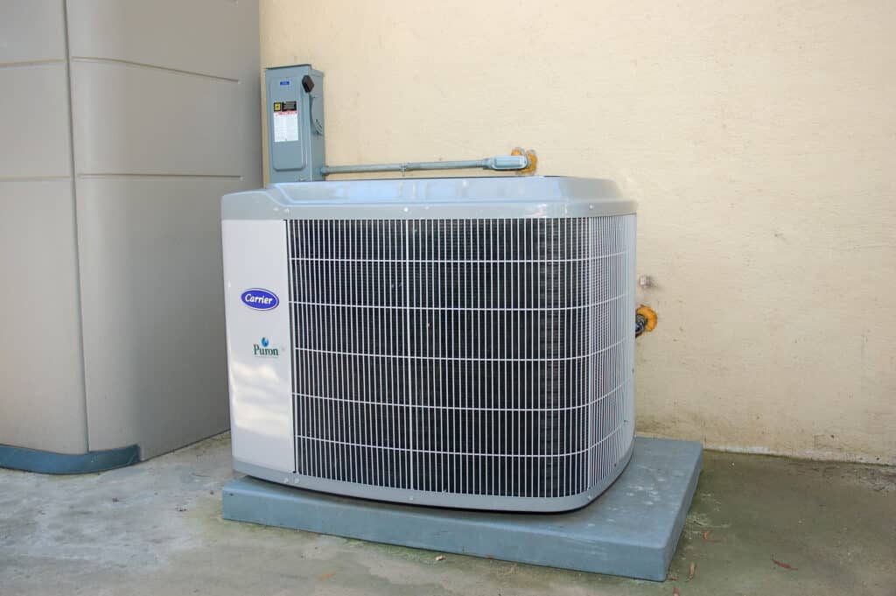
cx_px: 448
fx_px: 895
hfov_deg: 53.2
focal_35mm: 36
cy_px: 298
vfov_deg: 36.8
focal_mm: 24
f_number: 4
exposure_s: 1/60
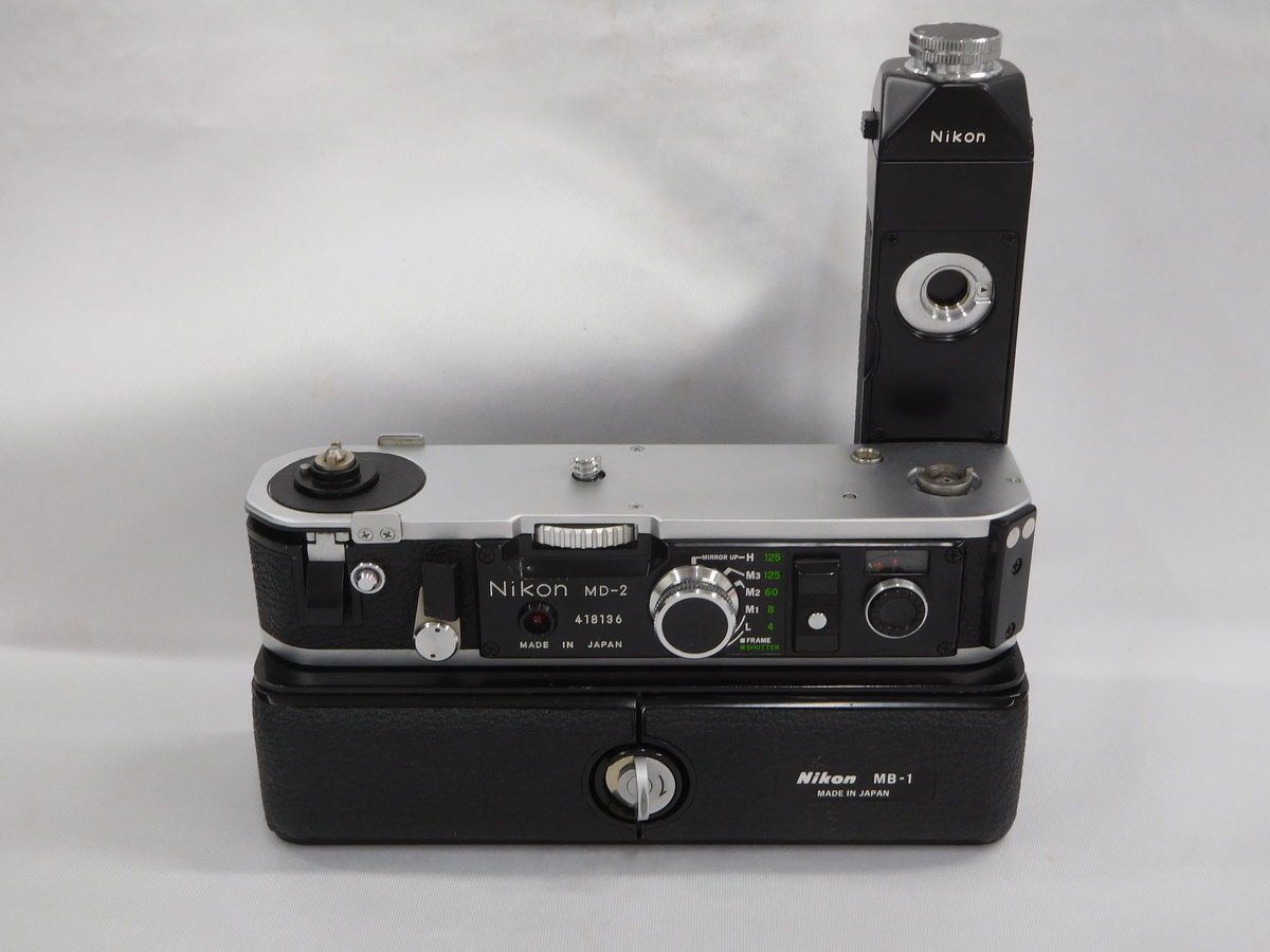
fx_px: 1651
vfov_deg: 32.2
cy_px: 476
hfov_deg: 42.1
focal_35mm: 45
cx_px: 635
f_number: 4
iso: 200
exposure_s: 1/30
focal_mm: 8
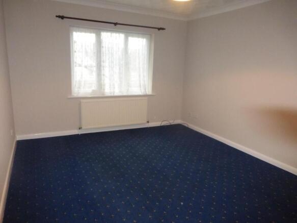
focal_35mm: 25
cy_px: 112
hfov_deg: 69.4
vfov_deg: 54.9
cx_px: 148
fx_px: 214
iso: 800
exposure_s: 1/60
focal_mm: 4.3
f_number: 3.3
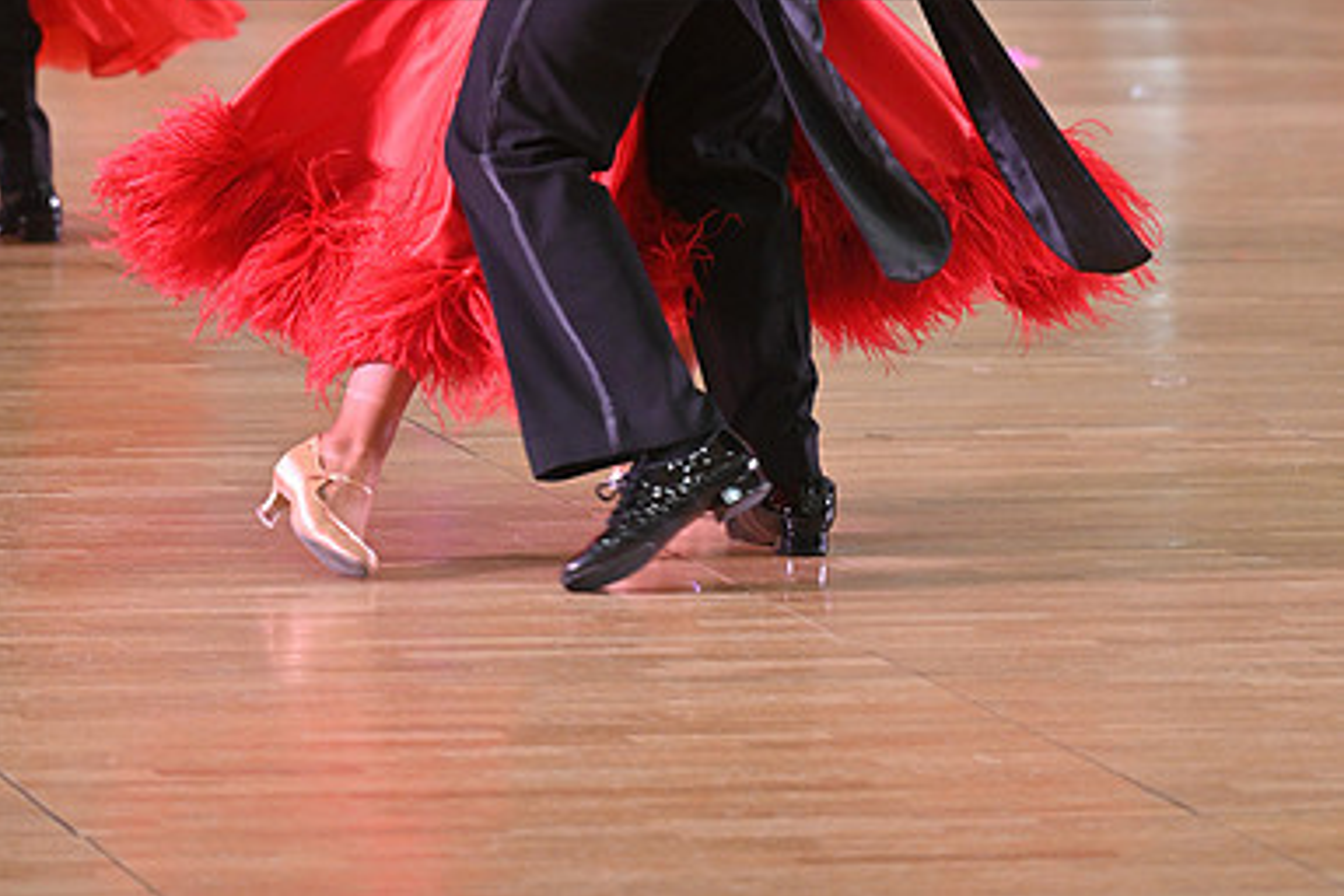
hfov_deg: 6.8
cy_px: -116
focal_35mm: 302
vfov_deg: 4.5
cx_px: 670
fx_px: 11274
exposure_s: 1/400
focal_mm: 200
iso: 3200
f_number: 5
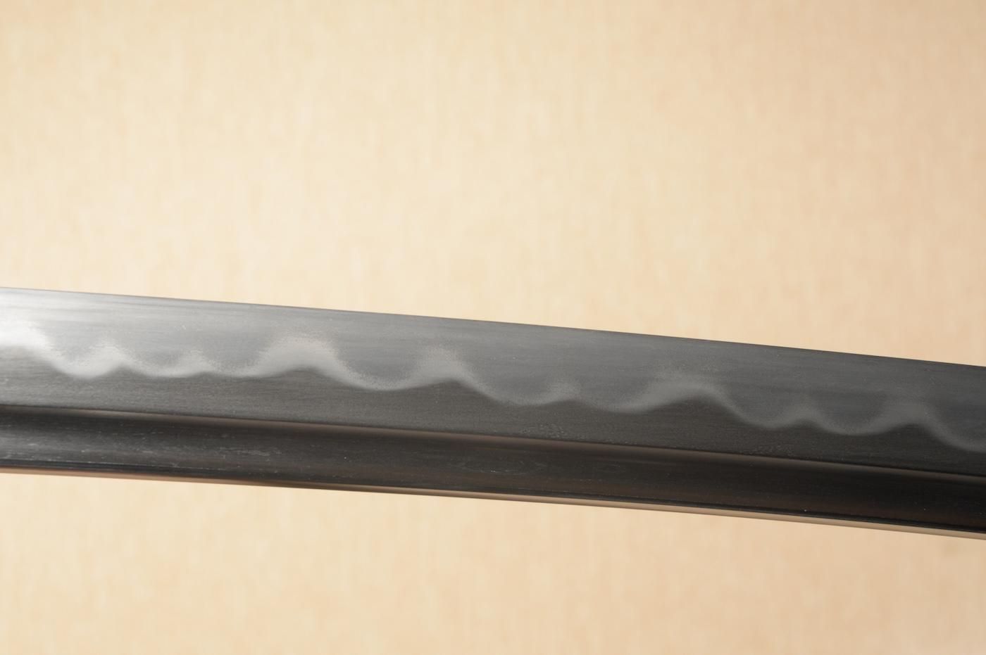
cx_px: 493
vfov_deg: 13.0
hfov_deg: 19.5
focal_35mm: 105
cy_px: 328
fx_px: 2873
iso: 400
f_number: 11
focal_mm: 70
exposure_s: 1/1.6
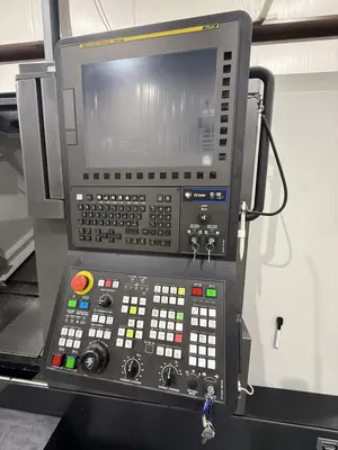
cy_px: 225
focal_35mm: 14
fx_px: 182
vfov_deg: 102.1
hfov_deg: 85.7
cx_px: 169
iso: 500
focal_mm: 2.22
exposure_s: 1/60
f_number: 2.2
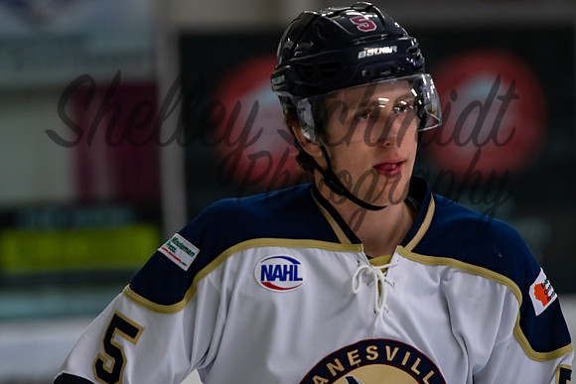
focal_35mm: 337
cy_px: 223
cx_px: 237
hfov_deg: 6.1
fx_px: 5391
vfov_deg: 4.1
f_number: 3.2
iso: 800
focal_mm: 190
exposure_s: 1/800
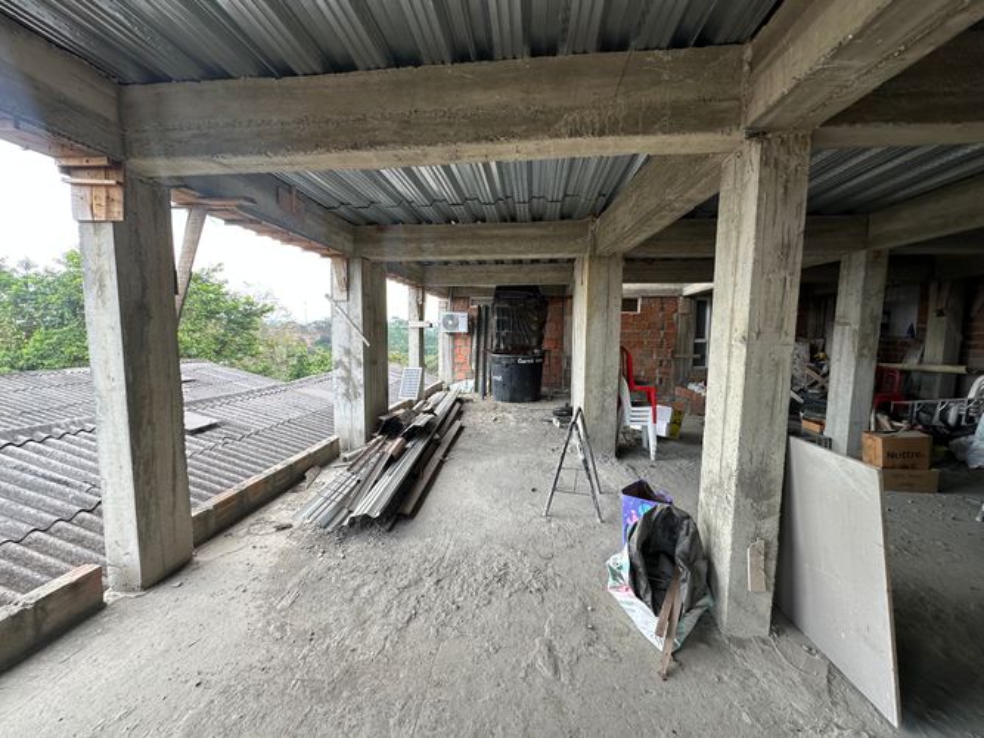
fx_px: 398
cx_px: 492
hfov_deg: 102.1
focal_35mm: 14
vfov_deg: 85.7
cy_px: 369
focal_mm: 2.22
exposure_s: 1/99
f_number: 2.2
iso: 50
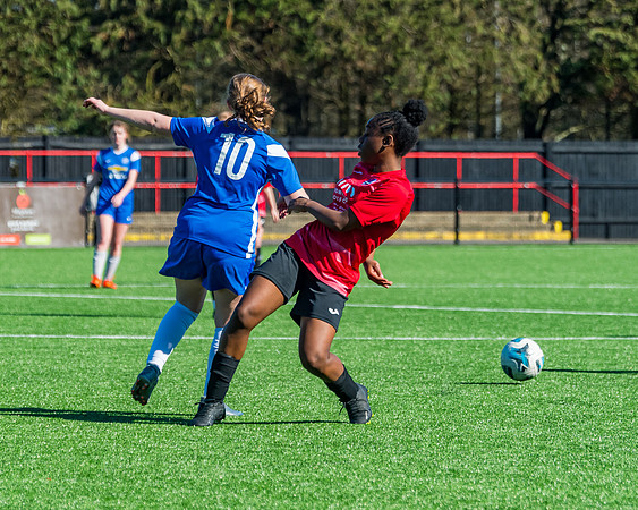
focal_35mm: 269
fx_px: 5078
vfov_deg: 5.7
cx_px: 266
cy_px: 286
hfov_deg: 7.2
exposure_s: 1/2000
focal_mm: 165
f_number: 5
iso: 400
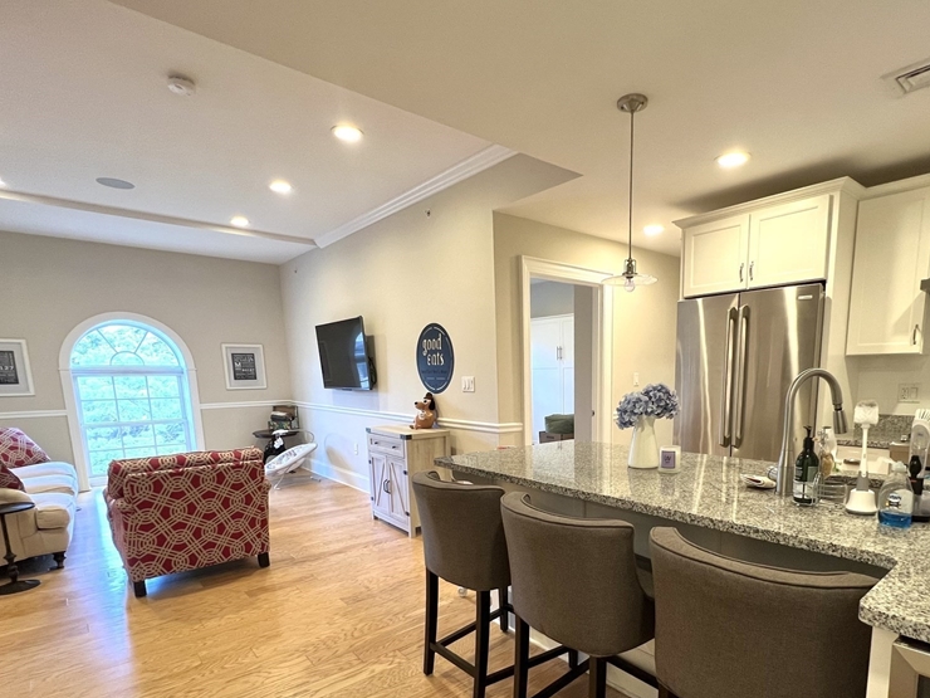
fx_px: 484
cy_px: 460
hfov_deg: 87.0
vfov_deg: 69.7
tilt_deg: -10.5
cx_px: 540
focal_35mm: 18
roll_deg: +0.5
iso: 160
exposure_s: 1/60
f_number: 1.8
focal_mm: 1.57
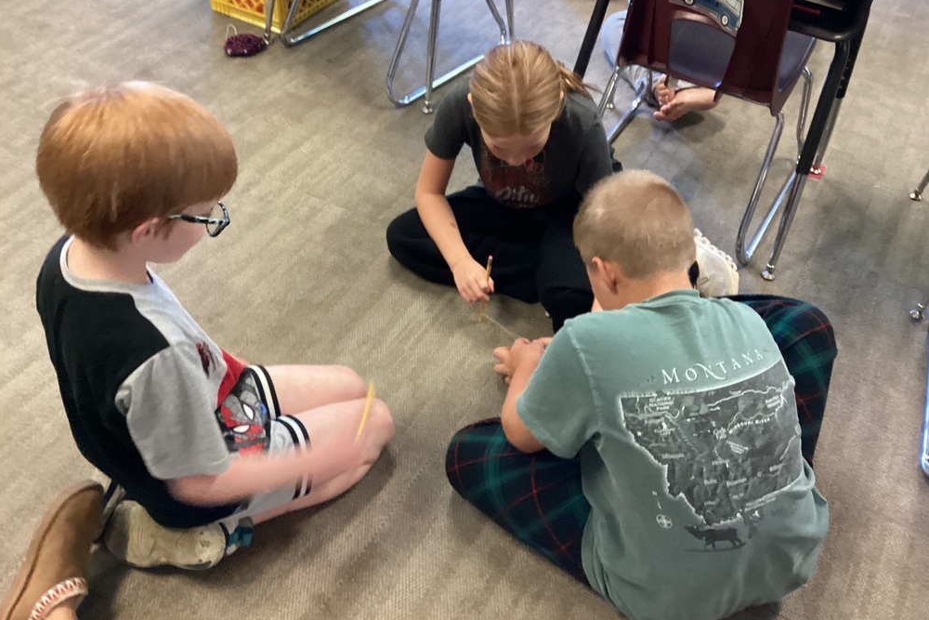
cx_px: 455
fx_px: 852
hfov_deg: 57.2
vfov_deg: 40.0
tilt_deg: -45.5
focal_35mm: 33
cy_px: 286
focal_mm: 3.3
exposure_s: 1/25
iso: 500
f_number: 2.4
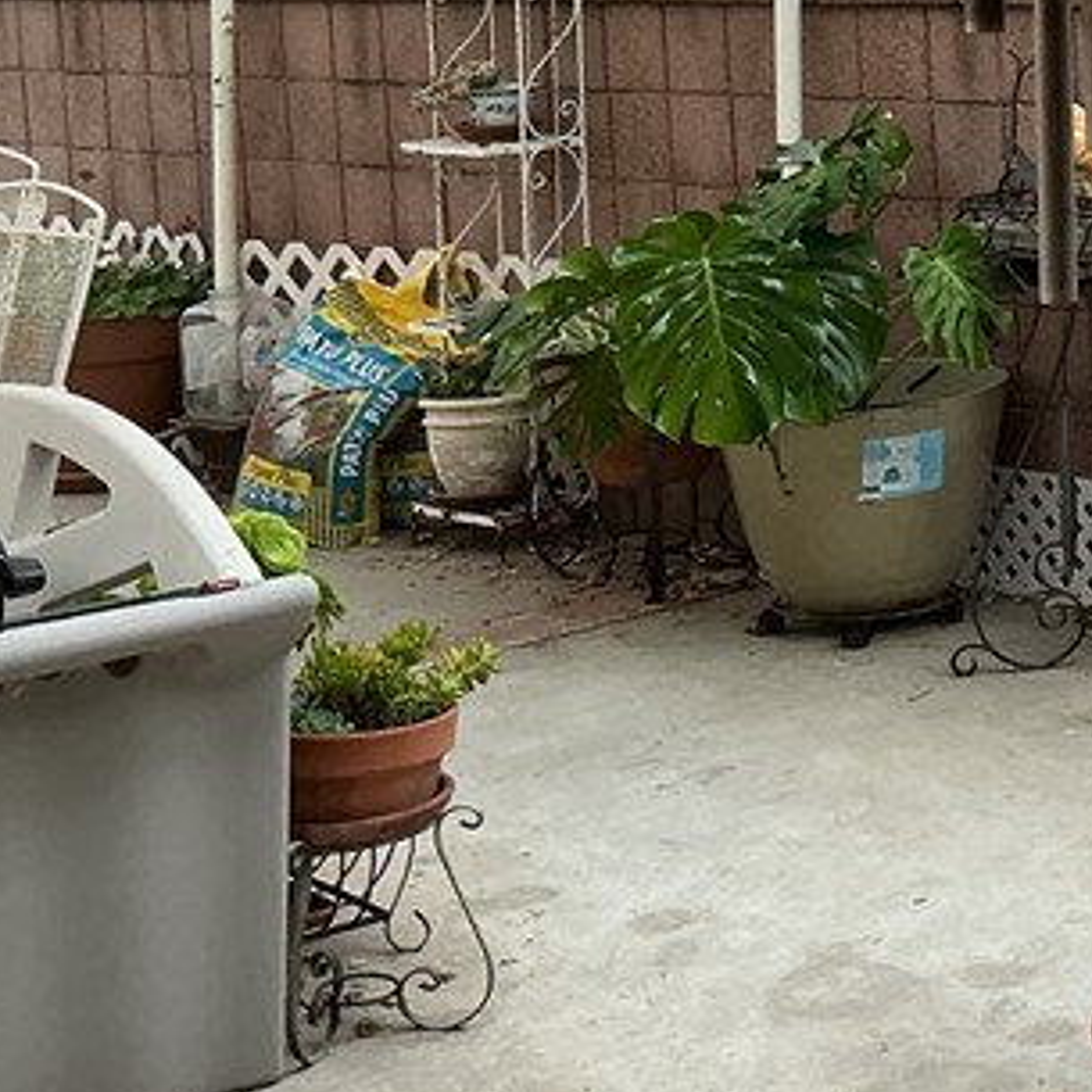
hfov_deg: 18.6
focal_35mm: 86
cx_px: 1461
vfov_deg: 19.5
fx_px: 3069
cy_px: -29
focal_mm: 3
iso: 64
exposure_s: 1/120
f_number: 1.8
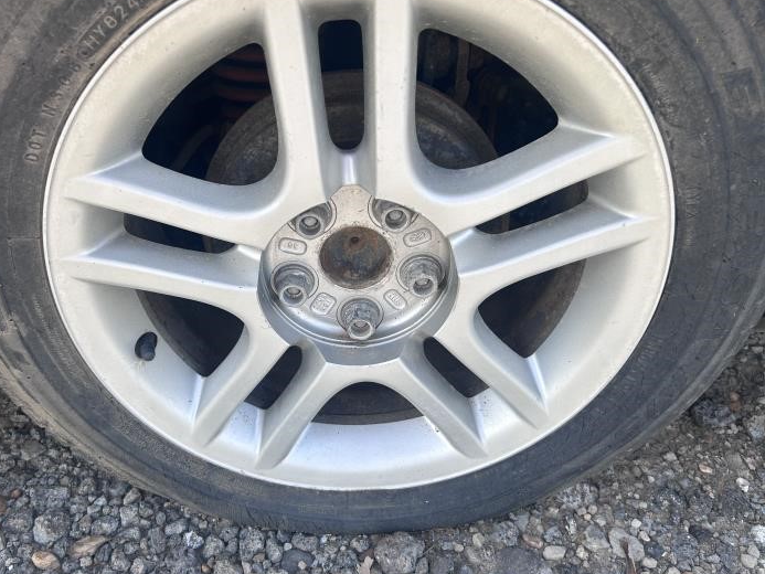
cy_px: 297
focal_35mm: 30
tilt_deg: -39.0
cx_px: 342
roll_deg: -2.4
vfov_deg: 46.8
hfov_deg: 59.8
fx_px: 663
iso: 50
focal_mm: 5.7
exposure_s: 1/957
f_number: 1.5
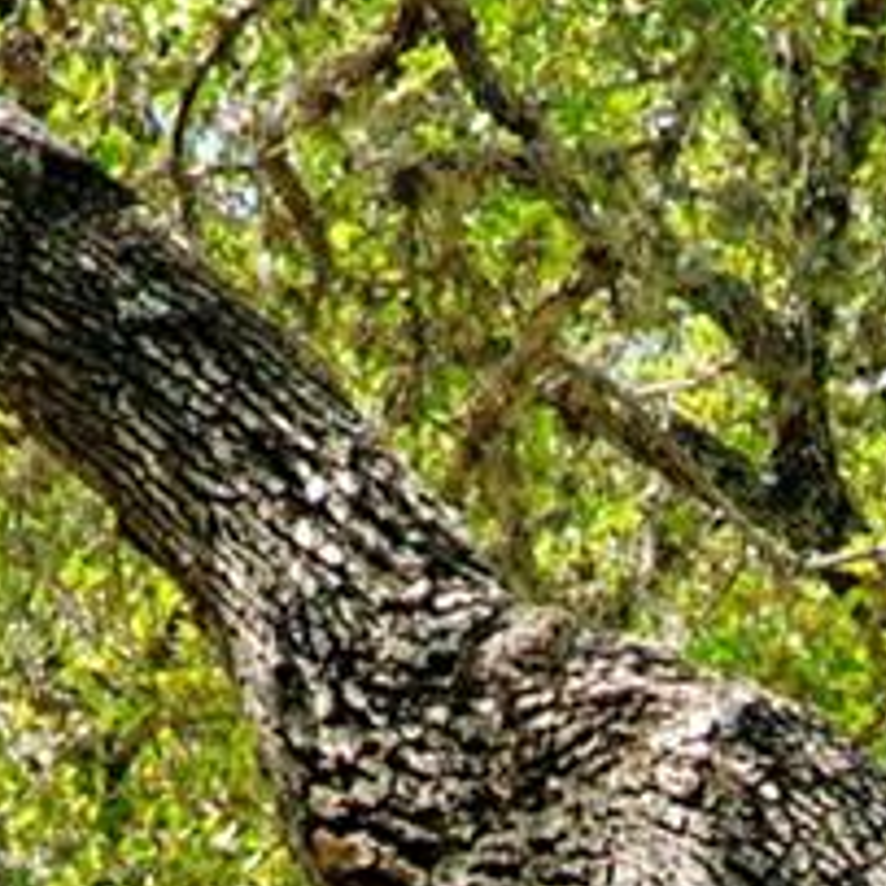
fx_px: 10425
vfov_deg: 4.7
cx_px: 746
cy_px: 2521
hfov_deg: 4.9
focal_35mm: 360
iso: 100
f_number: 5
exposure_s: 1/320
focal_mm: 28
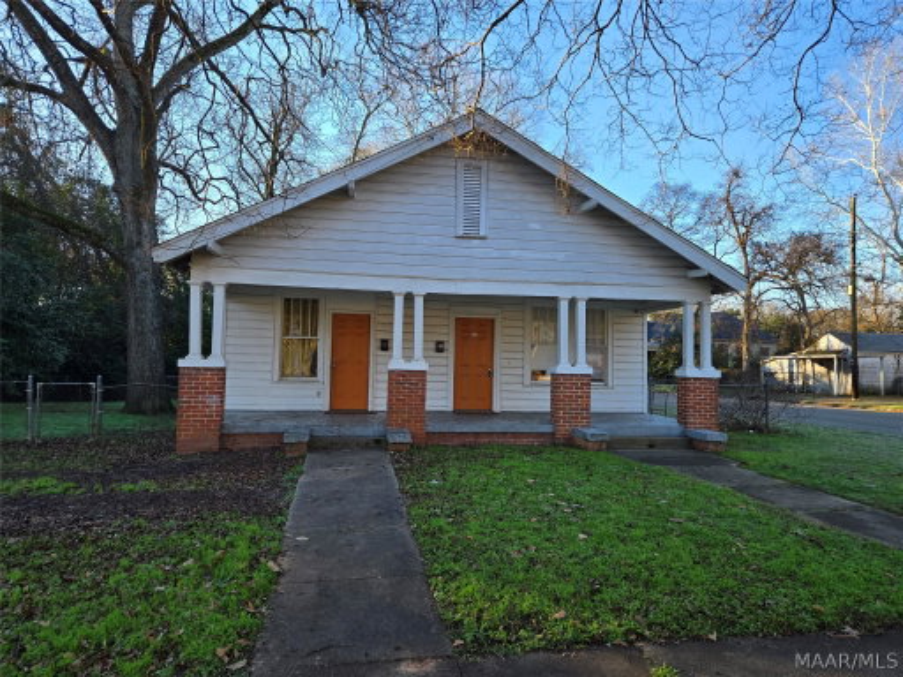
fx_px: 600
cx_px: 452
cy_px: 338
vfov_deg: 58.9
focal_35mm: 23
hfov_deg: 73.9
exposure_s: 1/234
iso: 25
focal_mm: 5.4
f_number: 1.8
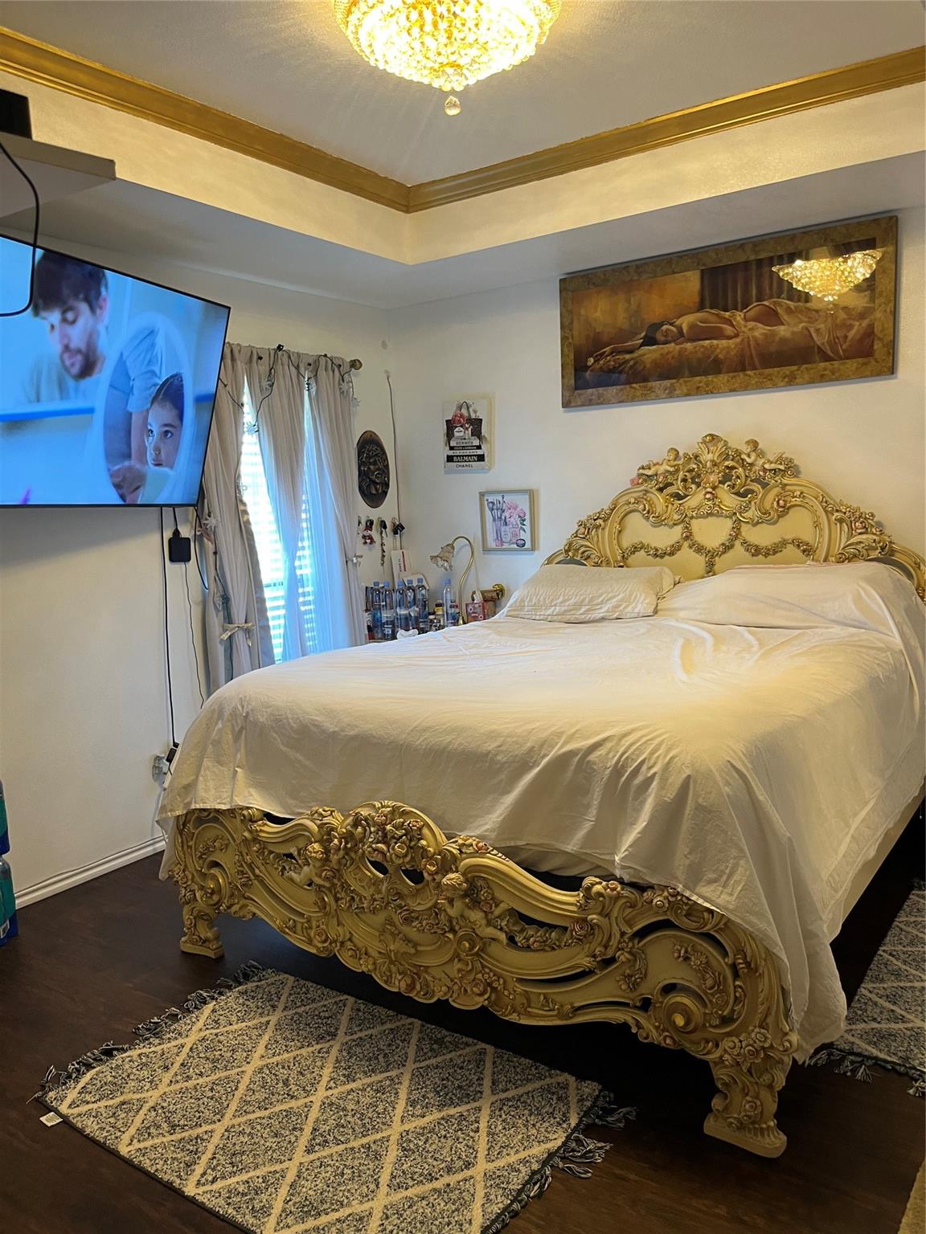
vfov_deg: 67.3
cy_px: 617
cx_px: 463
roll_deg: +3.6
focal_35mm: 26
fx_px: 927
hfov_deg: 53.1
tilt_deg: -8.0
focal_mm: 5.1
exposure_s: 1/60
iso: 125
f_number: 1.6
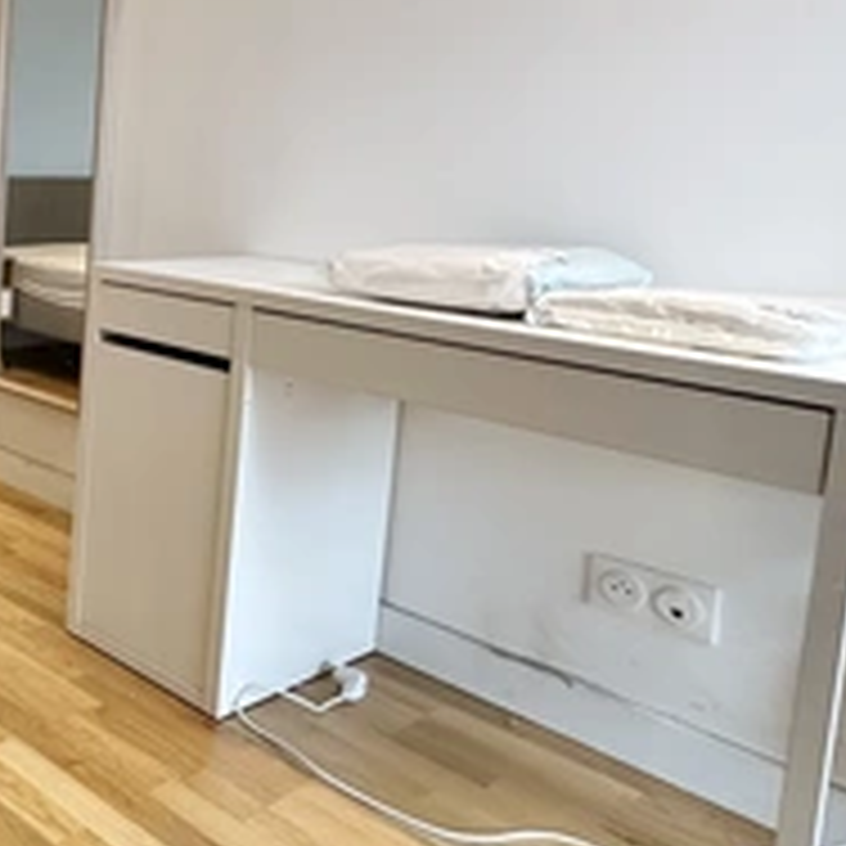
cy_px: 234
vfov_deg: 45.9
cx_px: -200
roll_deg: -2.8
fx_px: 968
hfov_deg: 35.5
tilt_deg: -4.5
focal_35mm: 35
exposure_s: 1/99
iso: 250
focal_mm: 2.22
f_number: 2.2
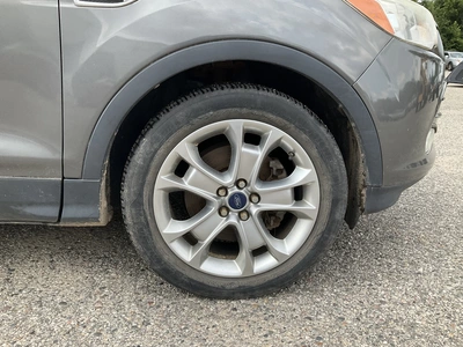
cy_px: 174
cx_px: 232
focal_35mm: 29
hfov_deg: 61.7
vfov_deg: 48.2
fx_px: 388
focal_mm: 3
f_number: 1.8
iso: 25
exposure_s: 1/491
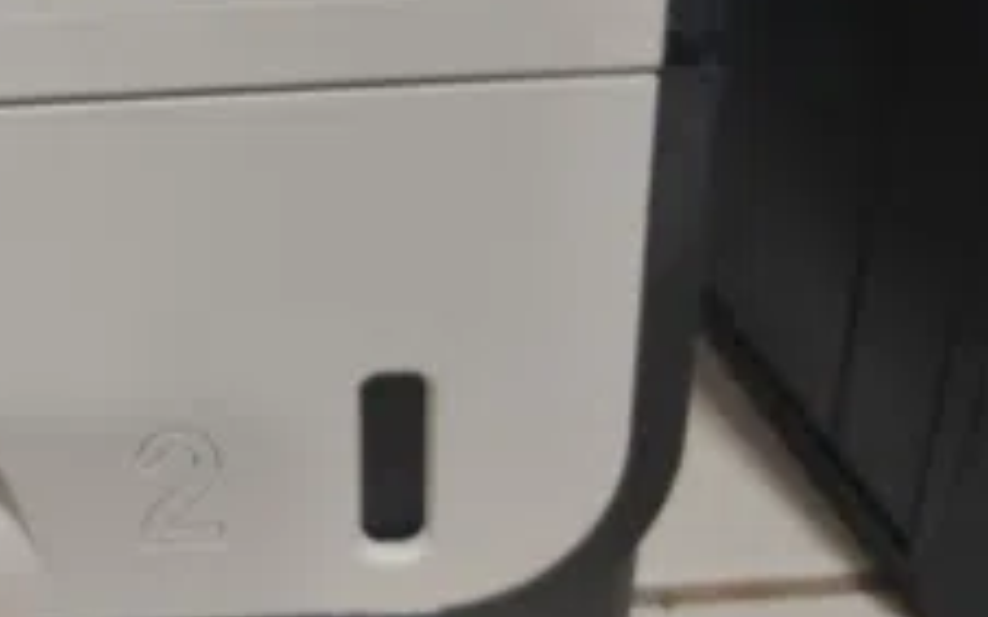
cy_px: 57
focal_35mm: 45
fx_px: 1211
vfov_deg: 27.5
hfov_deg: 43.0
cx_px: 245
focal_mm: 5.25
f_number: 1.75
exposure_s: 1/25
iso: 679
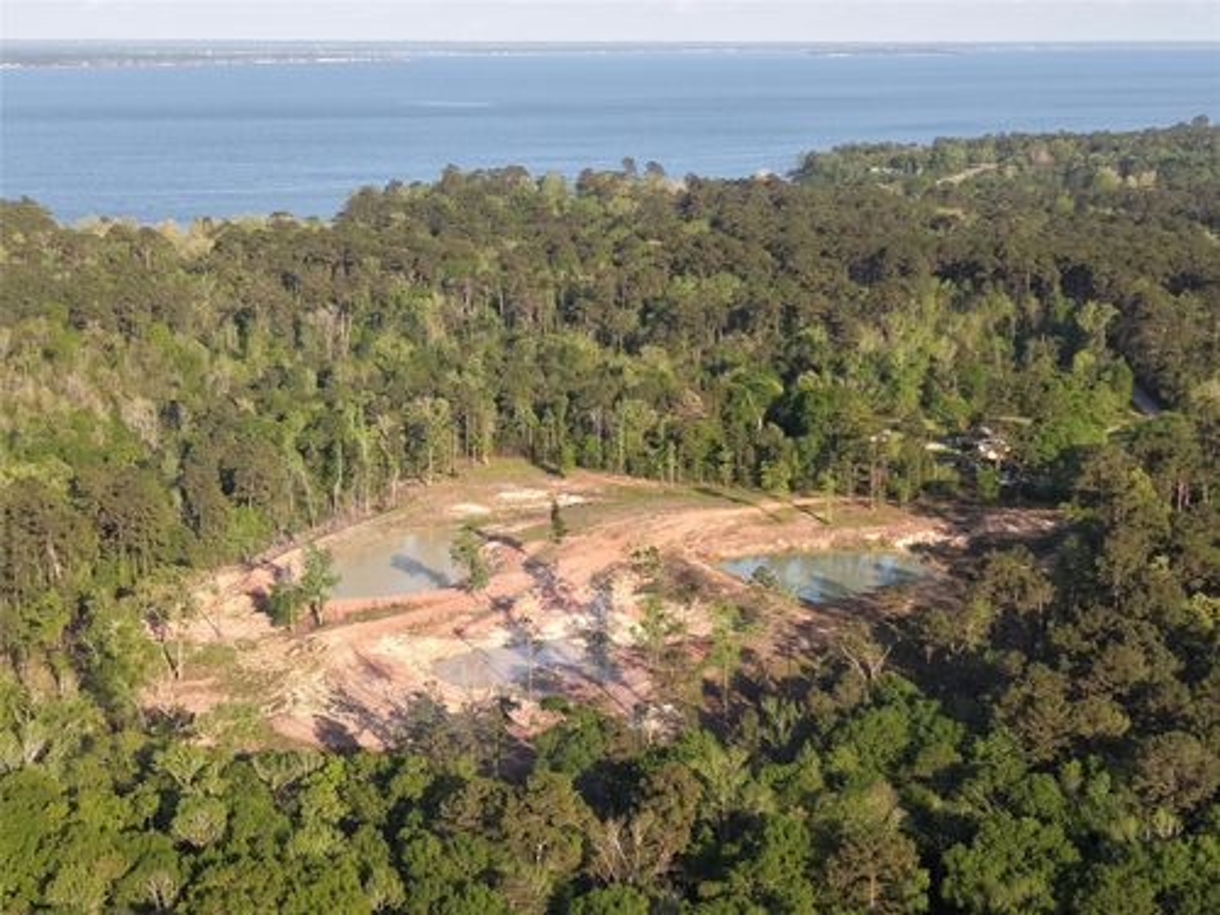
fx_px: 846
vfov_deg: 56.8
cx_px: 610
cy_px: 458
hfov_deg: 71.6
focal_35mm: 24
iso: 170
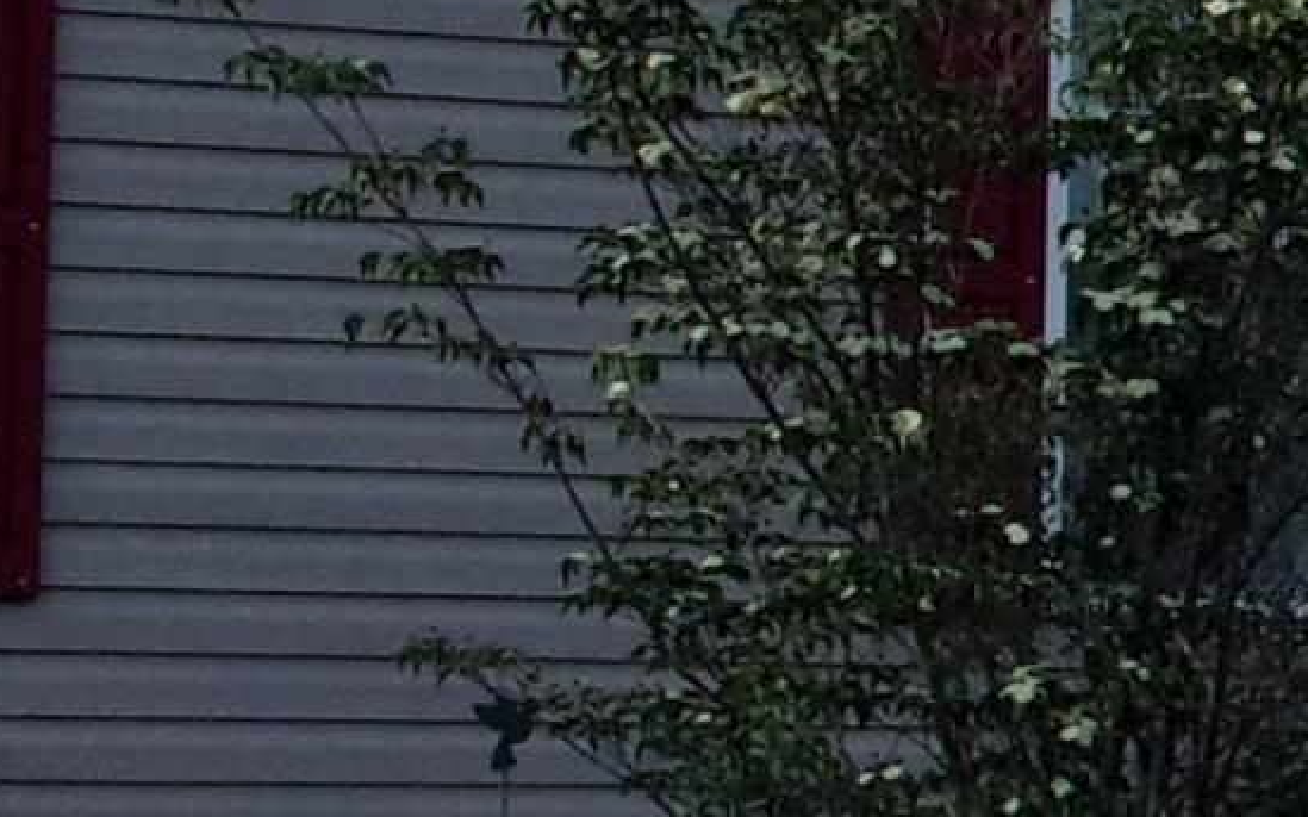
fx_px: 7022
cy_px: 333
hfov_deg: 10.2
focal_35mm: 197
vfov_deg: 6.7
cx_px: 2109
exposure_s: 1/140
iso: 200
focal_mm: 6.1
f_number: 11.6
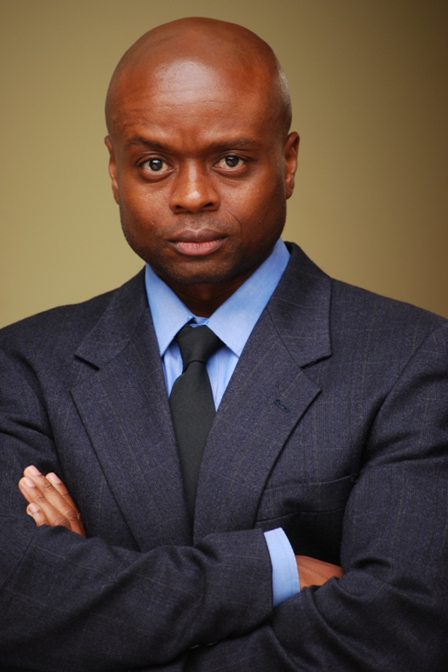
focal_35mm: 219
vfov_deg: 9.4
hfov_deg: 6.3
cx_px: 224
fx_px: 4078
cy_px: 336
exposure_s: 1/50
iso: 200
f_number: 5.3
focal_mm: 145
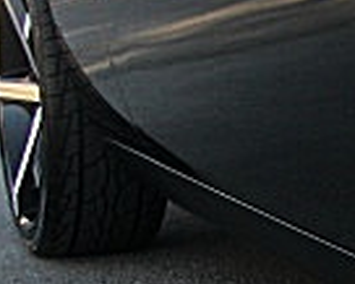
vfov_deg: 9.2
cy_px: 378
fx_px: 1735
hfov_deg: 10.6
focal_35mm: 165
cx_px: 736
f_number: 2.8
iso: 50
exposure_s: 1/80
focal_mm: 6.3
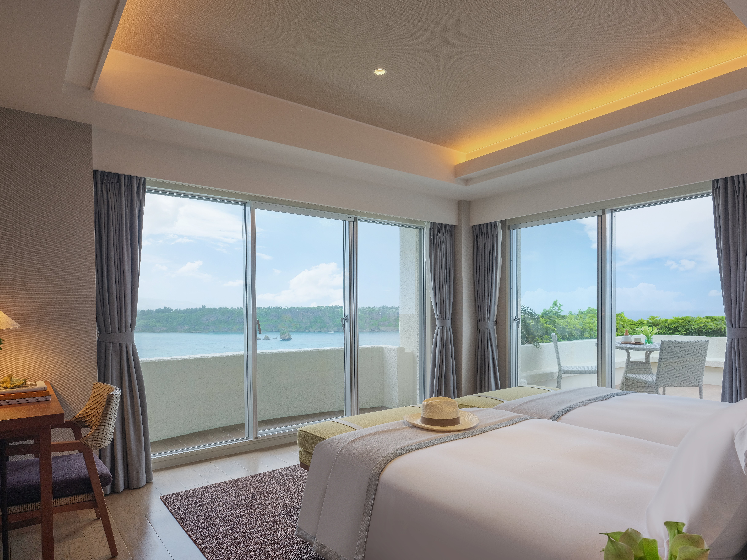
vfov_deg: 63.1
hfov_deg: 79.0
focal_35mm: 21
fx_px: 453
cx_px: 373
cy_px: 321
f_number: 11
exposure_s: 1/10
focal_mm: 23
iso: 500
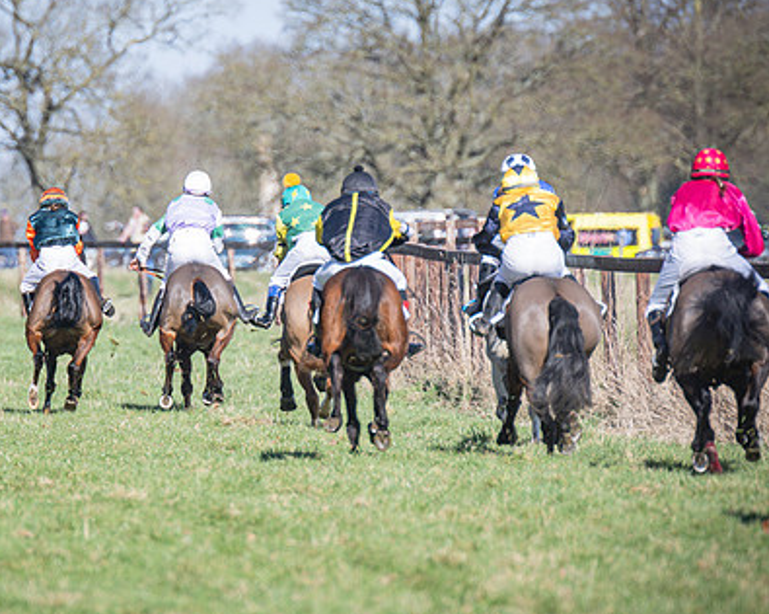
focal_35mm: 675
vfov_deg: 2.3
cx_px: 258
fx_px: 15344
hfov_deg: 2.9
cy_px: 318
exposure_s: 1/1000
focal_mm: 280
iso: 125
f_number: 4
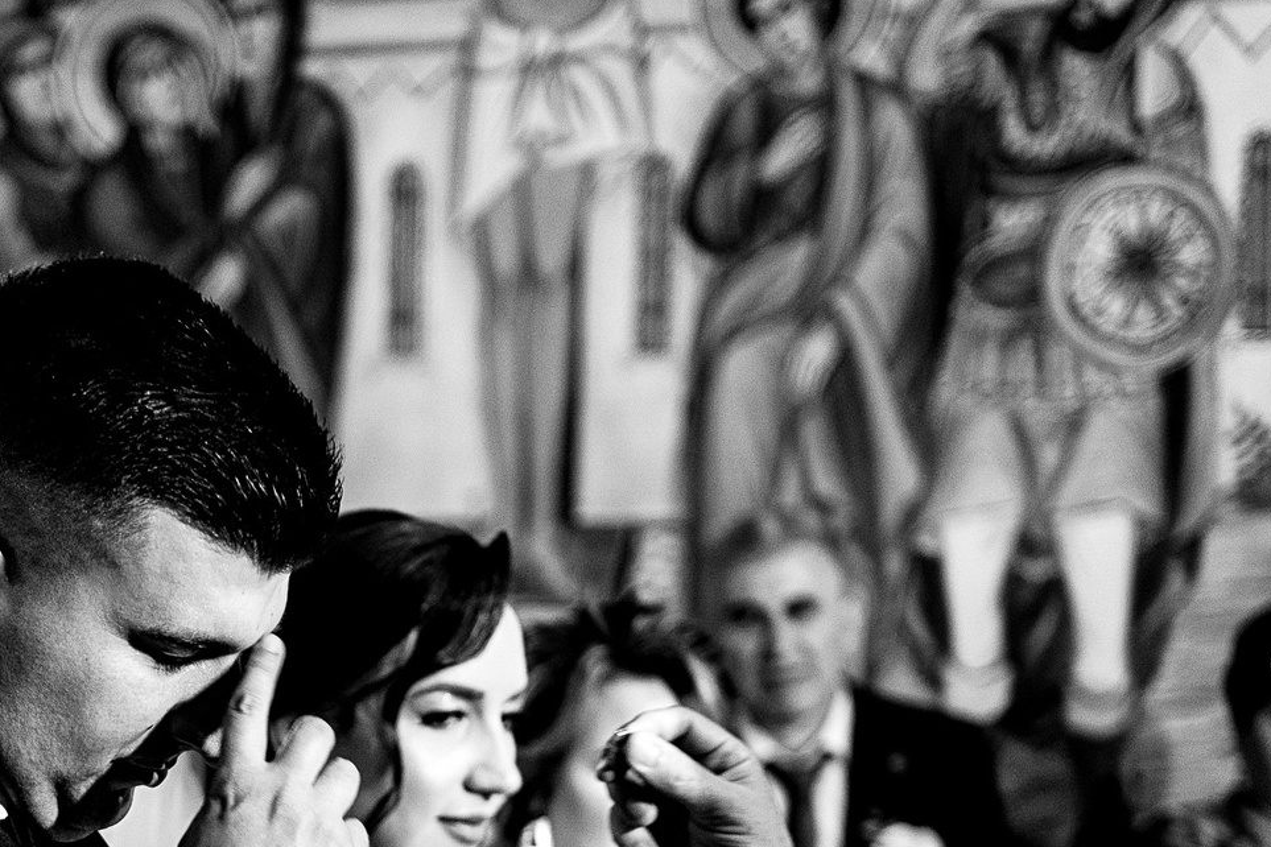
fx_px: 3283
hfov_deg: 21.6
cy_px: 896
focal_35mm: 93
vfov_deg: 14.4
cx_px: 210
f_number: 1.8
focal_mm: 35
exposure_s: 1/160
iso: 640
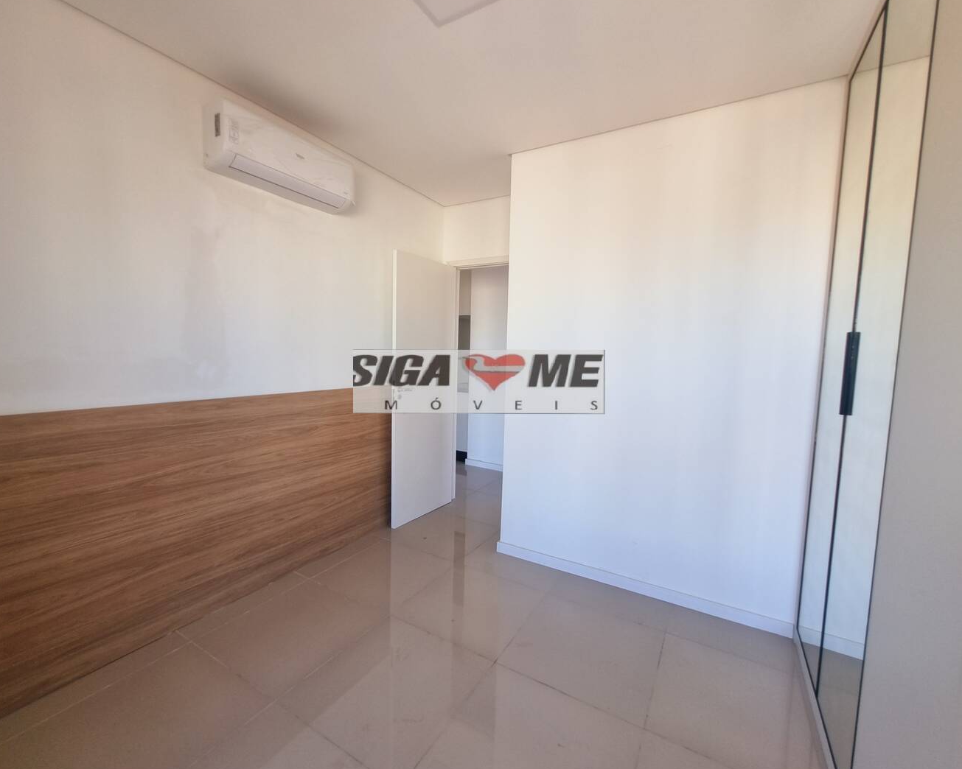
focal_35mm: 14
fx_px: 399
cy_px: 387
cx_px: 486
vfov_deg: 88.0
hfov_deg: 100.7
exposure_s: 1/60
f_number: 2.2
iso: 50
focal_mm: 1.74
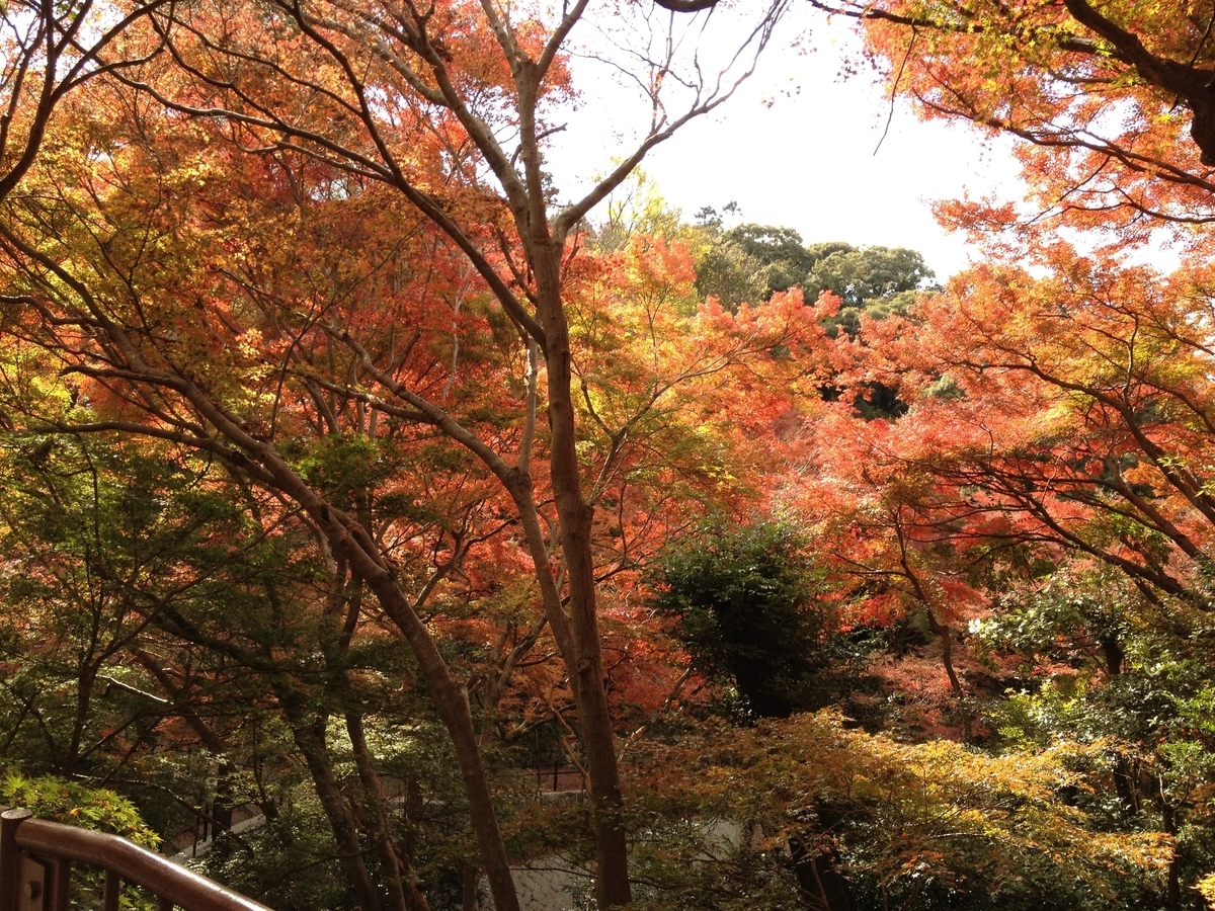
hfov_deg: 52.6
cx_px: 608
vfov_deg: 40.7
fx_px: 1228
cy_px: 456
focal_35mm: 35
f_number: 2.4
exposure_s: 1/268
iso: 64
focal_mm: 4.28
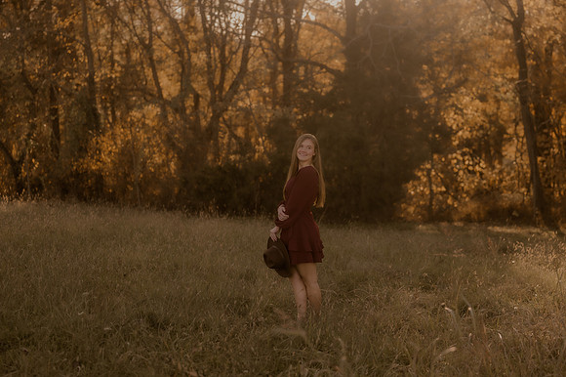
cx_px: 283
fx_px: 1178
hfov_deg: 27.0
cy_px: 188
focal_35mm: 75
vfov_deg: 18.2
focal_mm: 50
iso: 250
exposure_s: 1/1000
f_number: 1.8
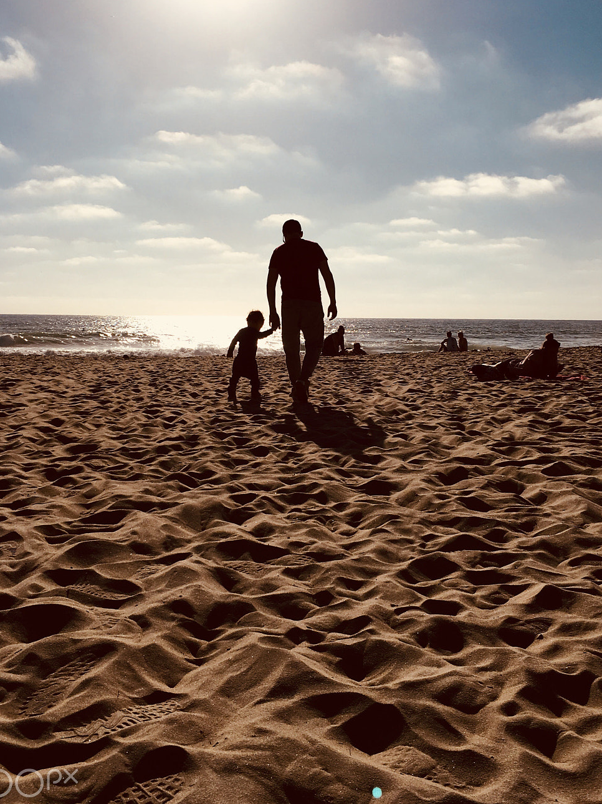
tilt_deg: -2.6
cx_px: 297
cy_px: 366
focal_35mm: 36
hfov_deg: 39.6
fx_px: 835
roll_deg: -2.0
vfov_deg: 51.3
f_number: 2.2
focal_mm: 4.15
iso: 25
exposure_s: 1/8547
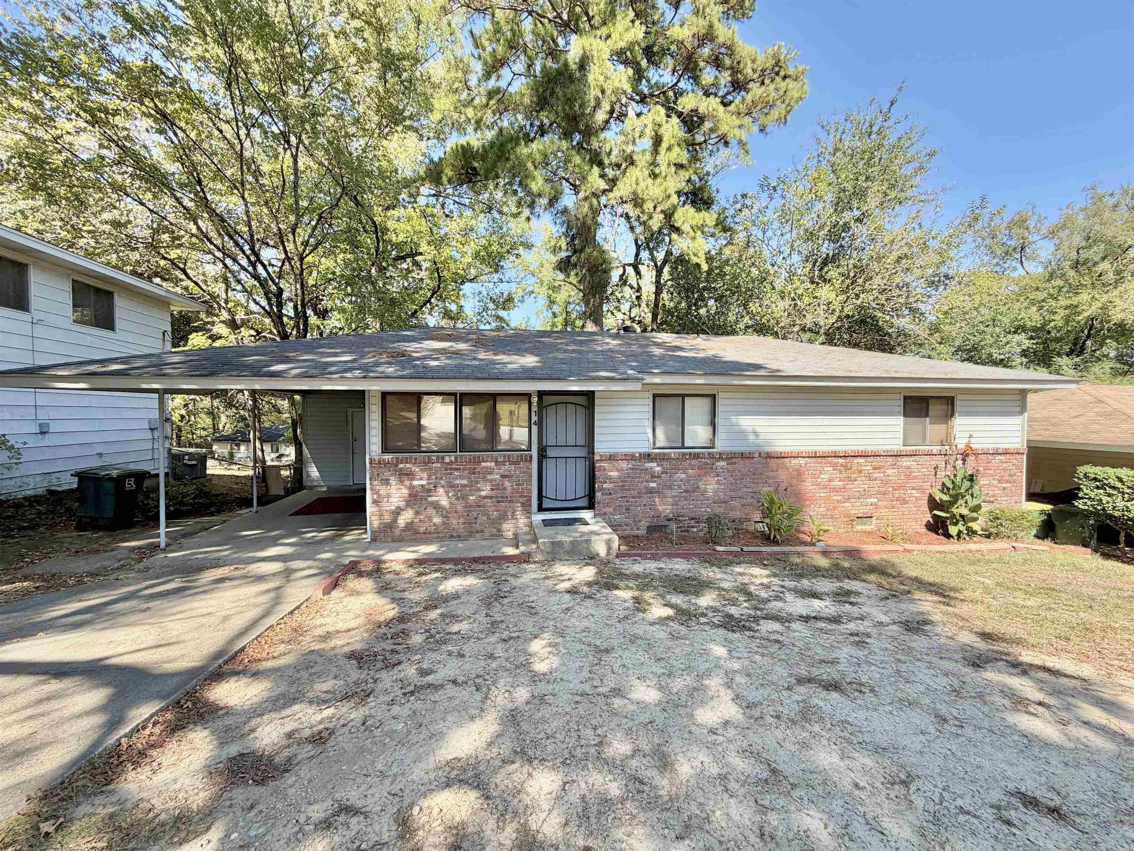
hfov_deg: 102.1
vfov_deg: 85.7
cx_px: 567
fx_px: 459
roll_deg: +0.3
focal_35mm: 14
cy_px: 426
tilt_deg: -0.8
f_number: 2.2
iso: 50
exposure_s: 1/502
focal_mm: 2.22
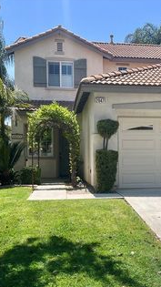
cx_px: 126
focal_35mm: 45
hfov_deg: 26.1
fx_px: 342
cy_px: 165
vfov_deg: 45.3
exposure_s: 1/3215
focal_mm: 5.1
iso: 50
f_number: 1.6
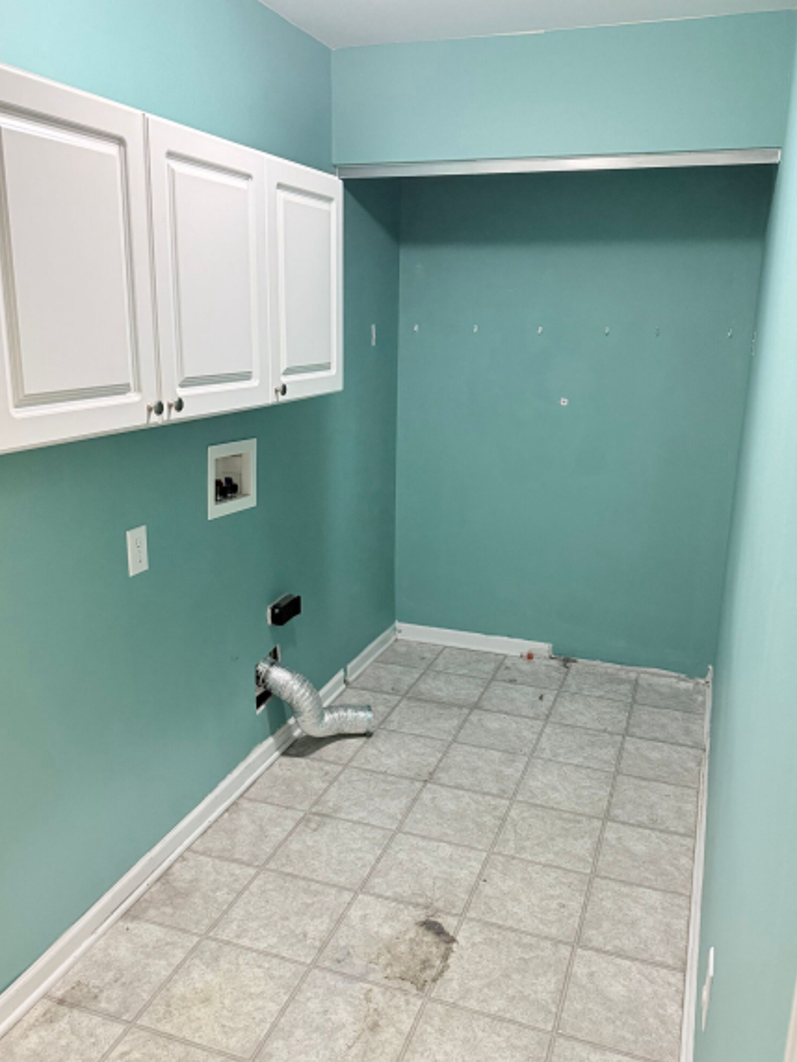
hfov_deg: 49.7
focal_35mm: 28
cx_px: 416
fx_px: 860
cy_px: 541
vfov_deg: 63.4
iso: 500
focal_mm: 6.76
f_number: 1.78
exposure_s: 1/60
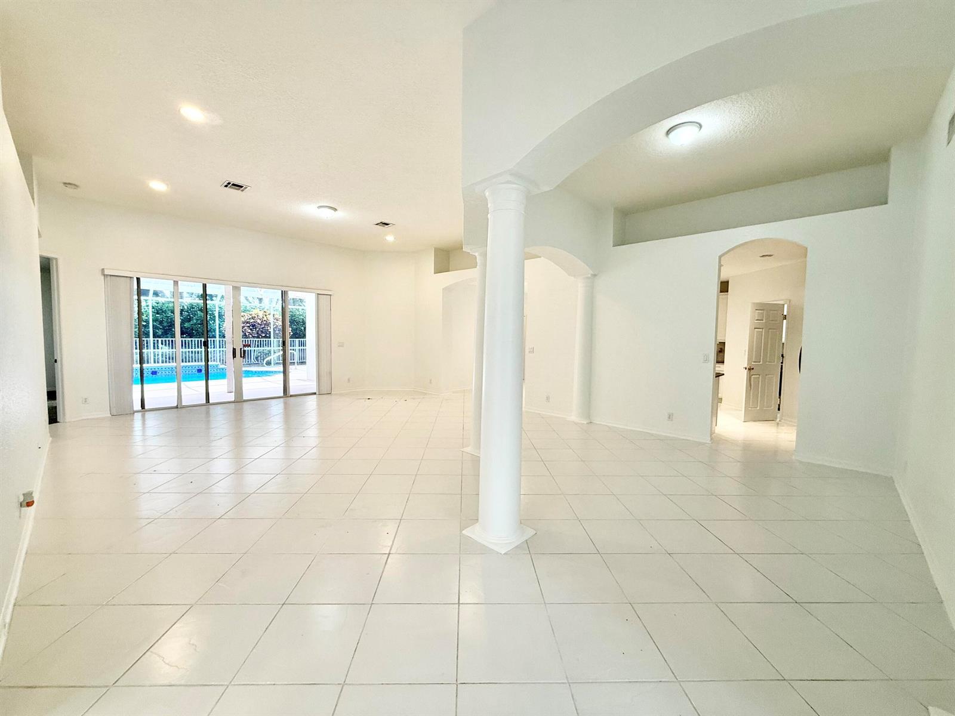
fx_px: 386
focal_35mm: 14
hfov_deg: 102.1
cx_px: 478
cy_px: 358
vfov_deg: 85.7
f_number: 2.2
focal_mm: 2.22
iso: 125
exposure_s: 1/120
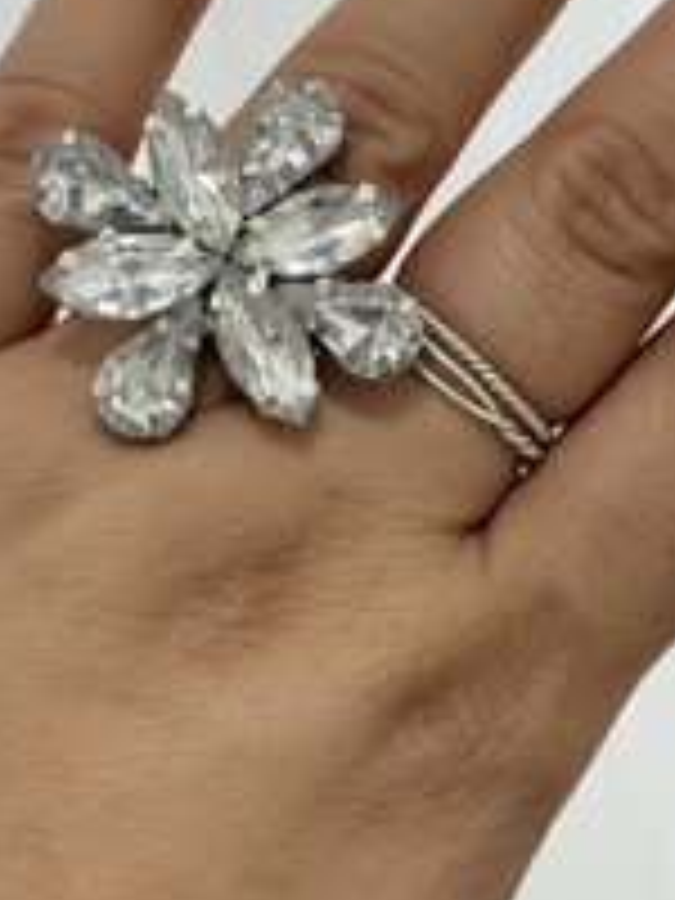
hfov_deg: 11.6
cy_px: 47
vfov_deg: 15.2
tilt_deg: -29.2
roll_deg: +5.0
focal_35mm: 128
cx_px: 423
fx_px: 3328
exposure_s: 1/50
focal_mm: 6.76
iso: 125
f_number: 1.78
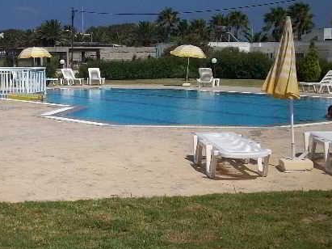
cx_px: 106
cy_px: 107
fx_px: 690
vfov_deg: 20.4
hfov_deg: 26.9
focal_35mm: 72
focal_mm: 6.2
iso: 80
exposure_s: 1/1401
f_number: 5.6
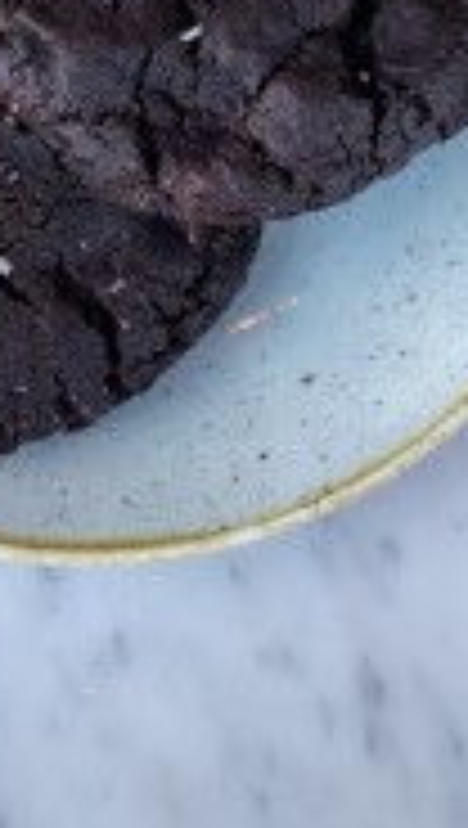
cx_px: 108
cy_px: -63
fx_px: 2704
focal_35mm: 123
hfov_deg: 9.9
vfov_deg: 16.9
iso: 125
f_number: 2
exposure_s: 1/100
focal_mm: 6
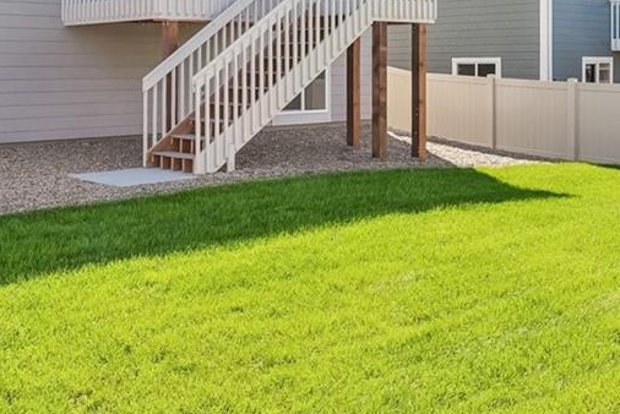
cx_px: 263
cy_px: 81
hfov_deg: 41.0
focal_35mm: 48
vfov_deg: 27.5
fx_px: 827
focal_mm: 10
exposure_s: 1/320
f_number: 8
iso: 800
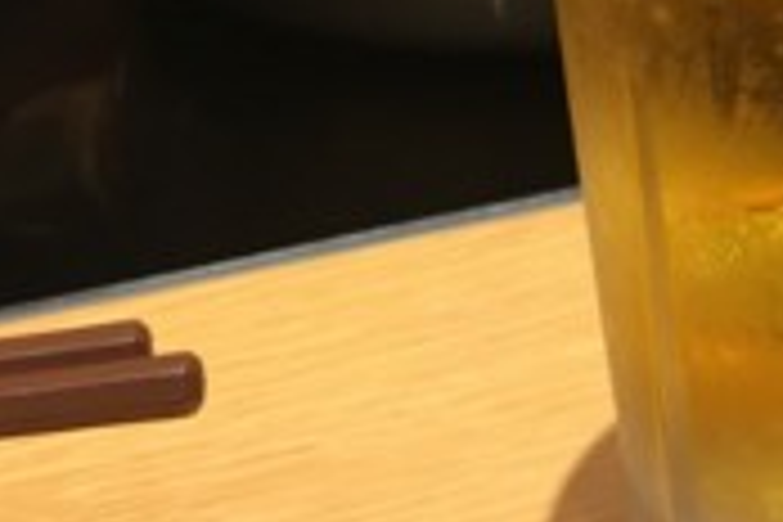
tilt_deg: -26.7
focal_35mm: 78
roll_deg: +0.1
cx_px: 788
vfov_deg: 17.1
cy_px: -4
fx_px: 1696
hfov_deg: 24.8
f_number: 2.2
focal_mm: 4.15
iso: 40
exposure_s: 1/15
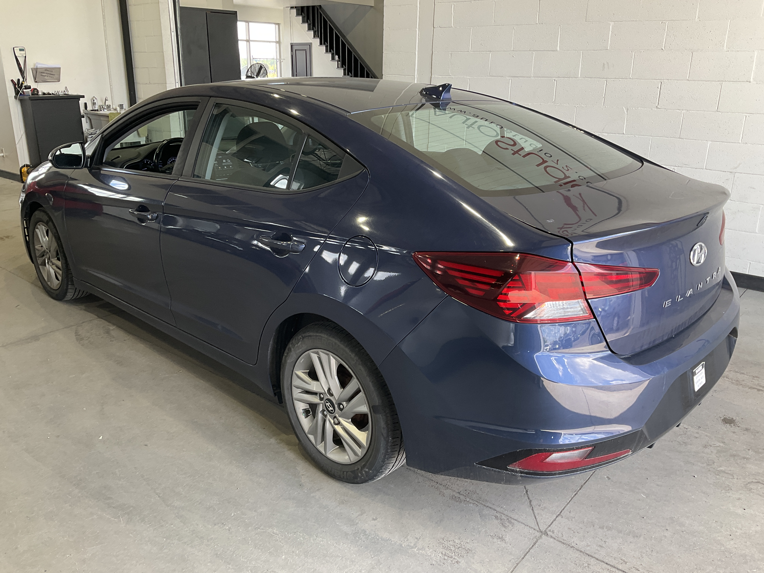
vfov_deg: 48.2
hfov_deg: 61.7
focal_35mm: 29
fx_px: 640
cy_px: 286
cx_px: 382
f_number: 1.8
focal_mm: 3
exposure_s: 1/122
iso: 40
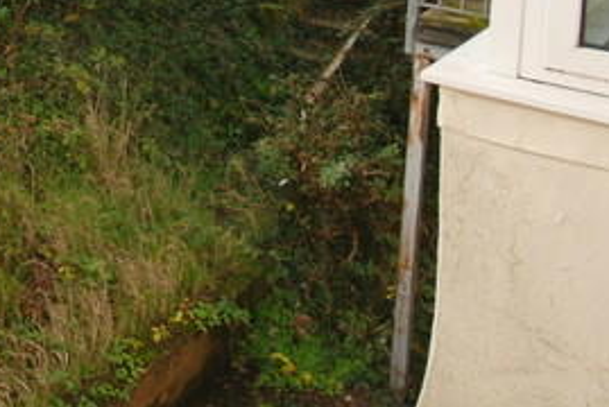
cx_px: -247
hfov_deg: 27.2
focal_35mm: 57
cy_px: -211
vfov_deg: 20.3
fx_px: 965
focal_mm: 10
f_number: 5.6
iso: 100
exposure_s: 1/125
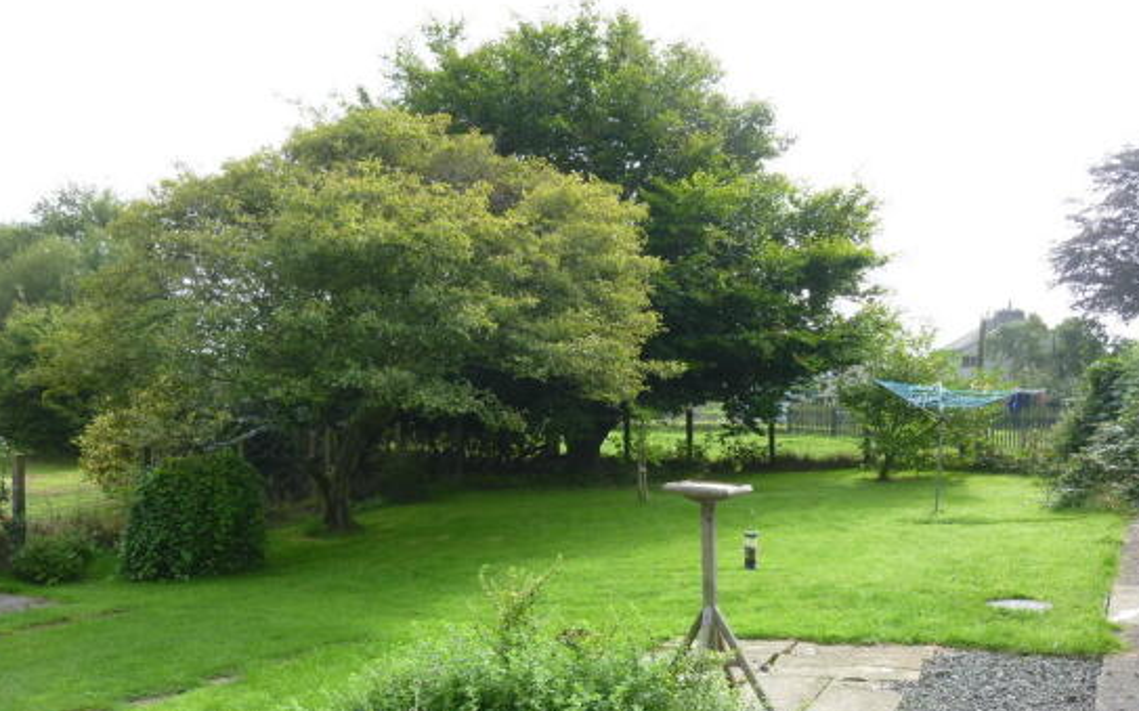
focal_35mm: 33
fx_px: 1024
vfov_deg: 38.2
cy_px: 412
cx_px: 557
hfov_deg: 58.2
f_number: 3.5
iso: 100
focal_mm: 5.2
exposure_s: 1/200
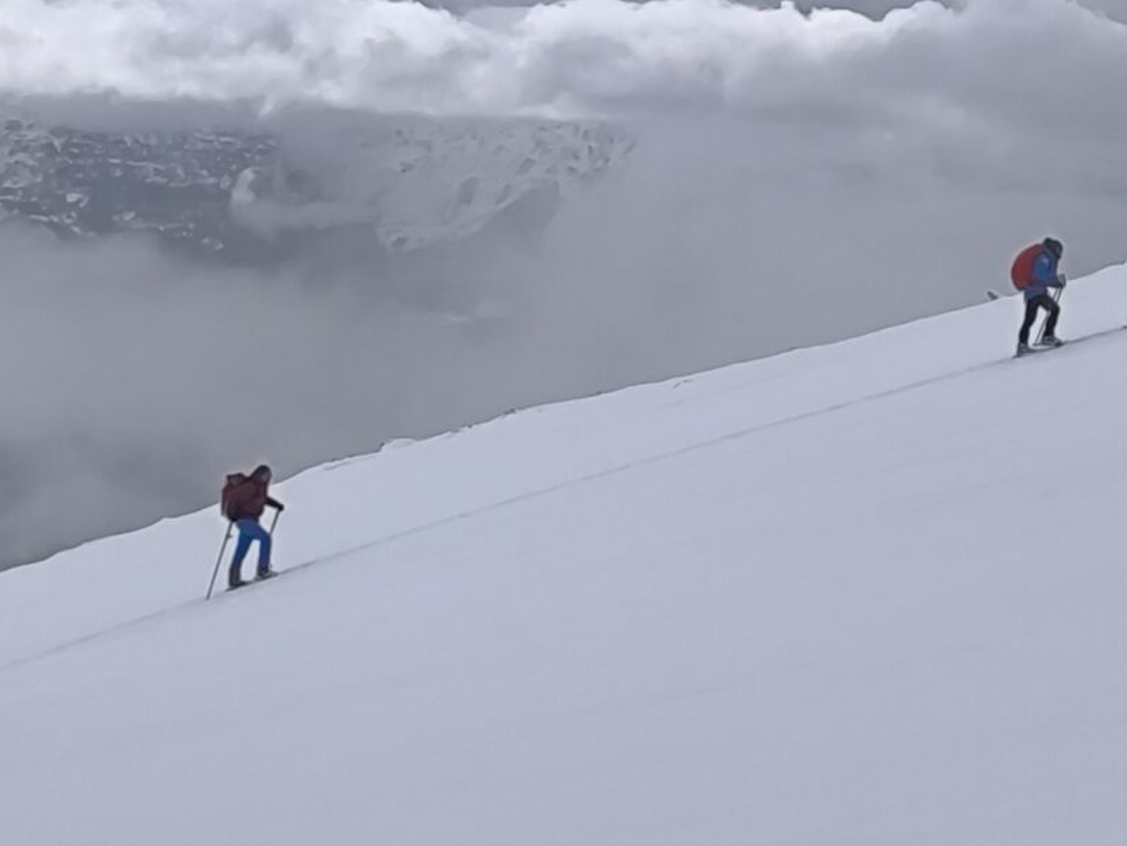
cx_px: 1481
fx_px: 5796
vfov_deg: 8.3
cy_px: -146
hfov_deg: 10.8
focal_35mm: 178
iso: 50
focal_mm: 6.14
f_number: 1.65
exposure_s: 1/1548
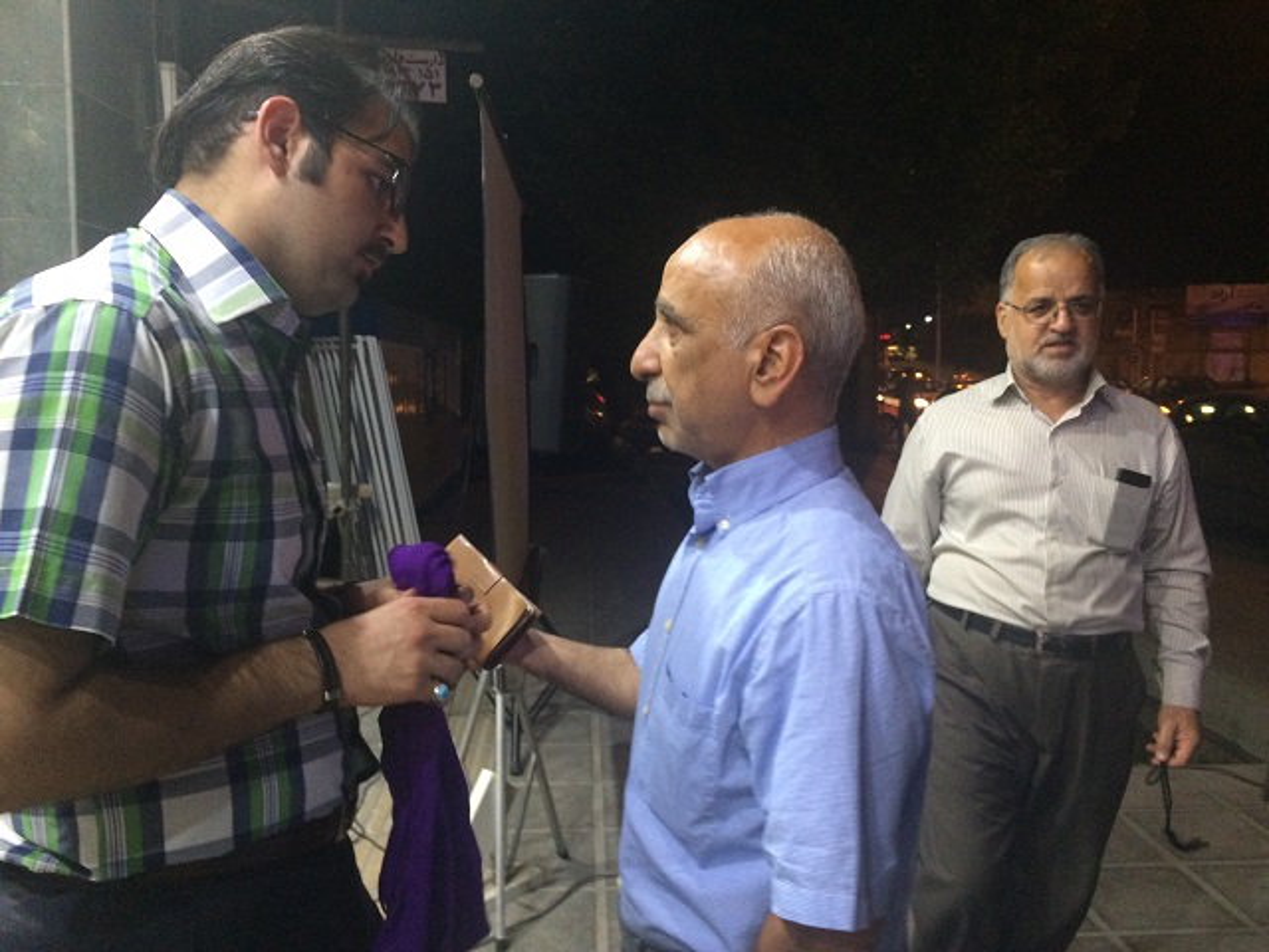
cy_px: 476
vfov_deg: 48.2
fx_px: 1063
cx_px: 634
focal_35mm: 29
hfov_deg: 61.7
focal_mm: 4.15
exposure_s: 1/33
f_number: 2.2
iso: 250
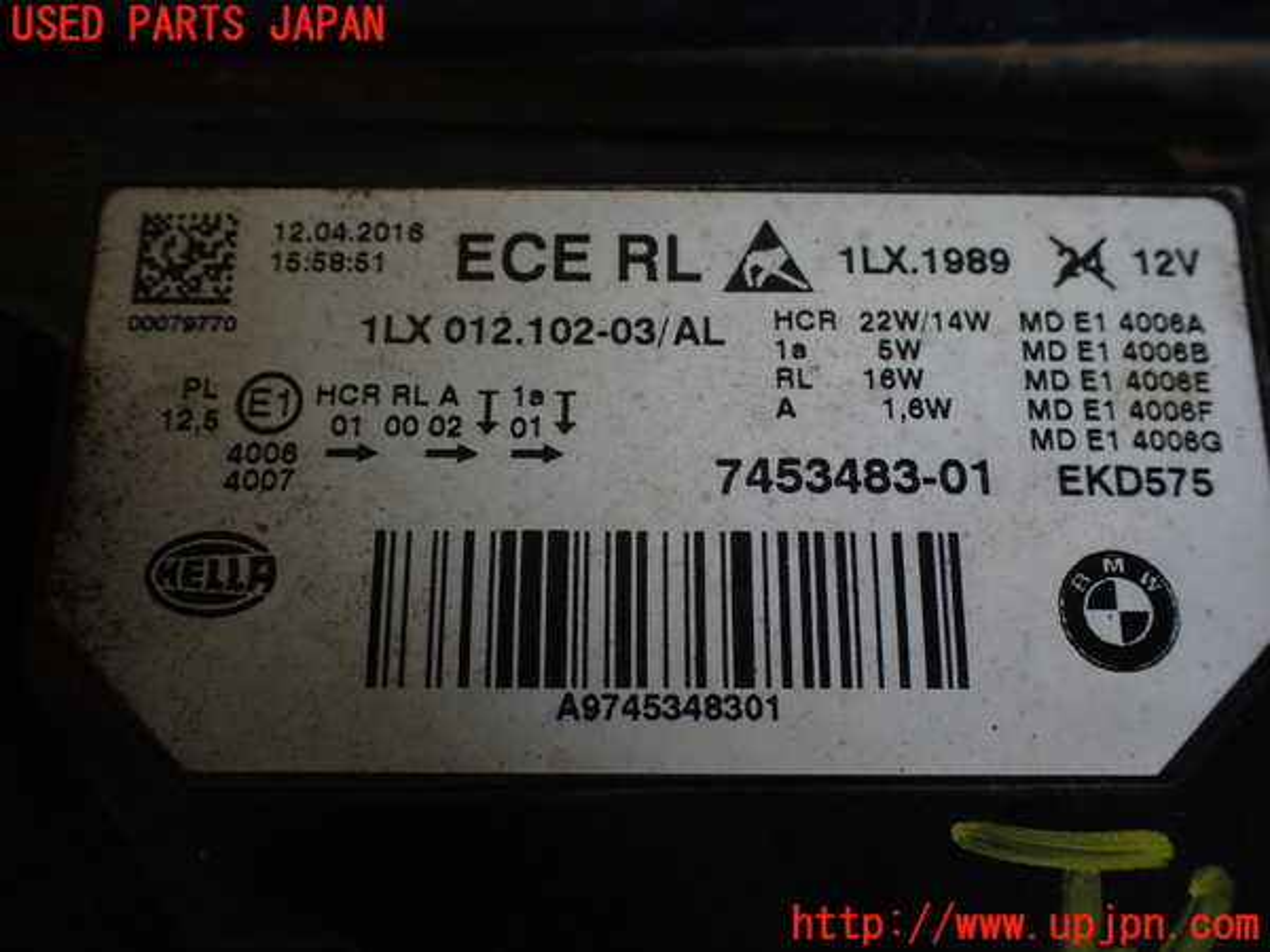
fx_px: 1101
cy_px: 476
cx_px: 635
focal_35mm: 30
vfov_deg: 46.8
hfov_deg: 60.0
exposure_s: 1/125
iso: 160
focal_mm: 5.4
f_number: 2.3
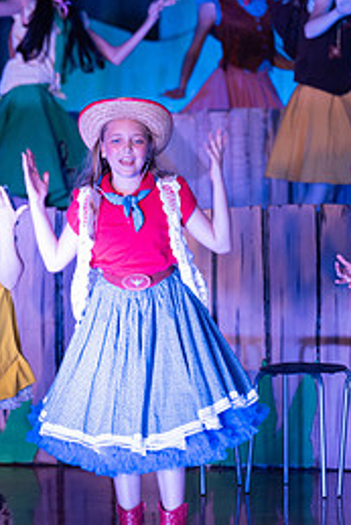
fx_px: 4060
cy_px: 300
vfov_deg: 7.4
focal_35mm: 278
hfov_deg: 4.9
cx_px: 110
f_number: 2.8
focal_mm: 160
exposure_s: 1/160
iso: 900
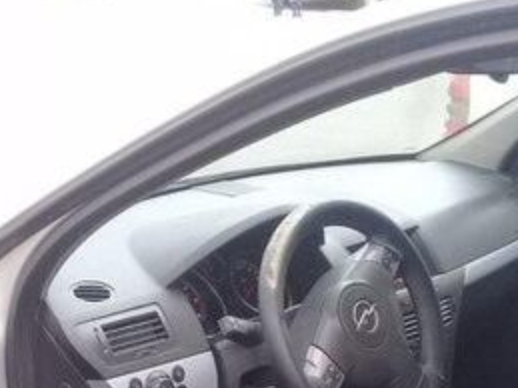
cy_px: 485
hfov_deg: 24.7
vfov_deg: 17.6
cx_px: 202
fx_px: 1182
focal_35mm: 79
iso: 100
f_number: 2.2
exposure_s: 1/100
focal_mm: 3.3
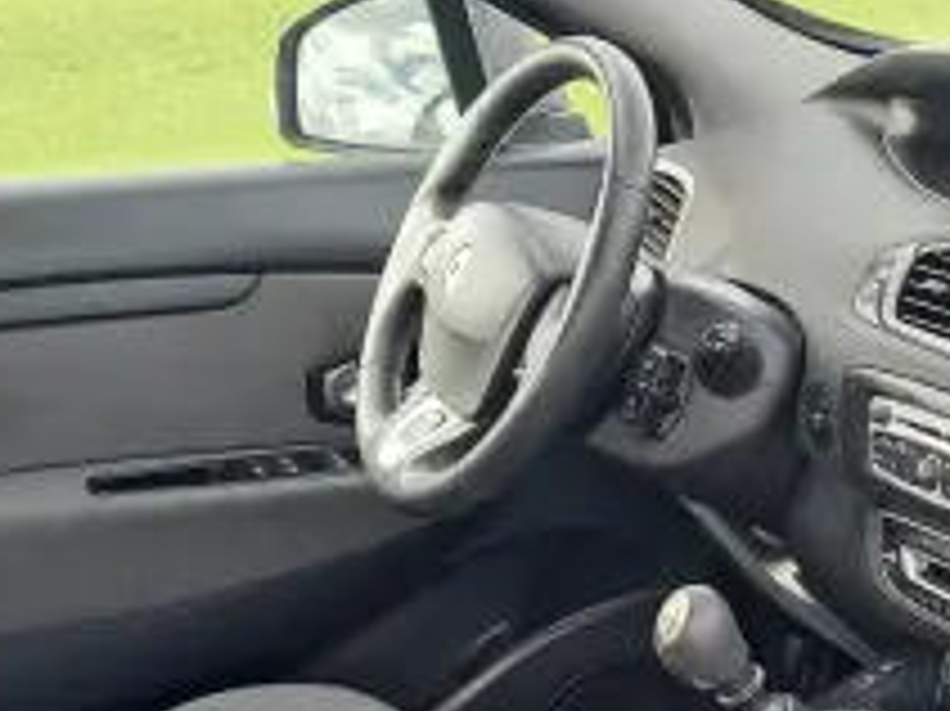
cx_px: 1054
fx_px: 2249
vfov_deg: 17.0
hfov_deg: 22.5
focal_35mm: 82
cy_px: 891
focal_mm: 4
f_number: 1.8
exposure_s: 1/50
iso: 50
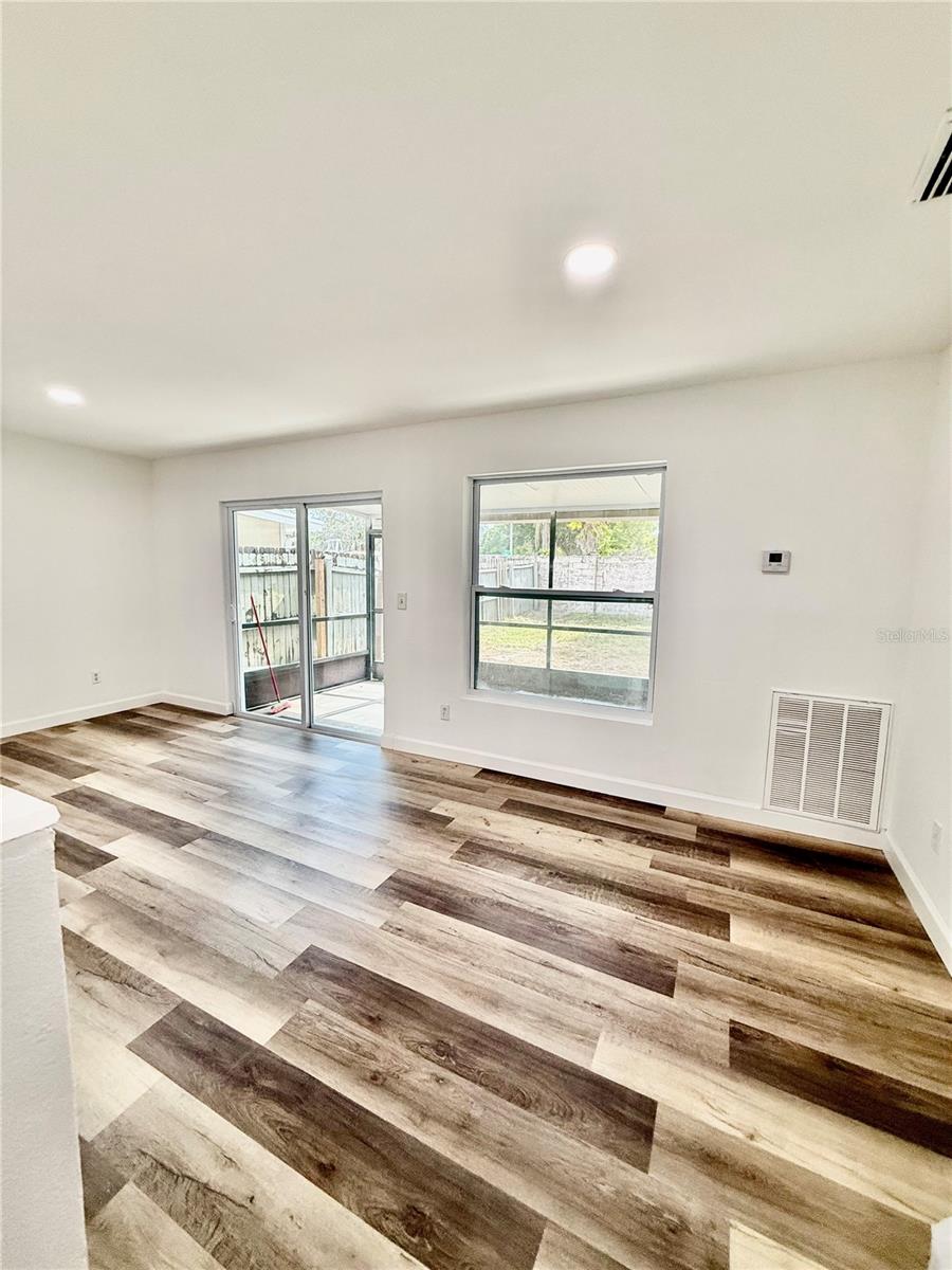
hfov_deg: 85.7
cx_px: 476
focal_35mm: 14
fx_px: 513
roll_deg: -0.4
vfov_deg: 102.1
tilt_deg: -6.4
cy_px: 635
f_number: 2.2
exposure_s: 1/120
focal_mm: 2.22
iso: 100
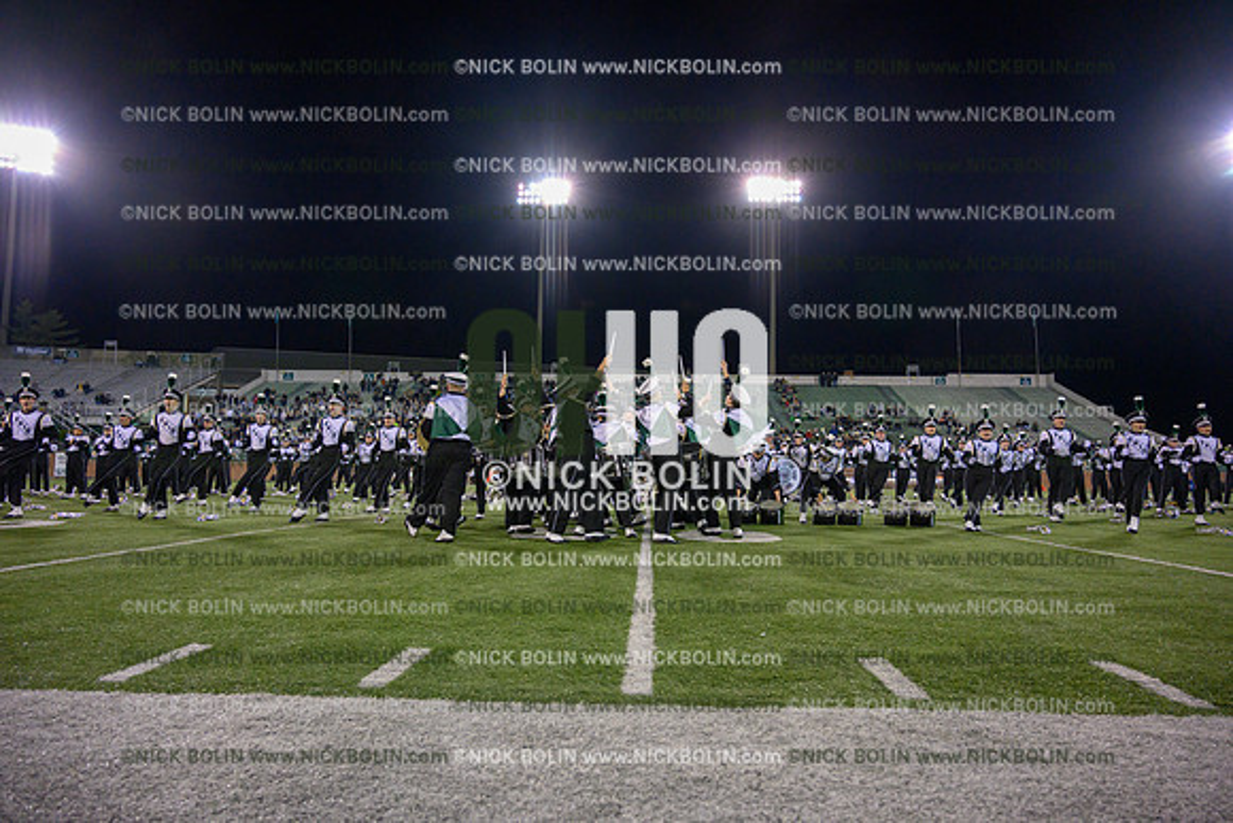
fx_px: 822
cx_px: 616
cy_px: 412
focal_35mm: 24
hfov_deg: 73.7
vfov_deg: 53.2
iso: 5000
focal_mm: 24
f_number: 4
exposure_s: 1/1000
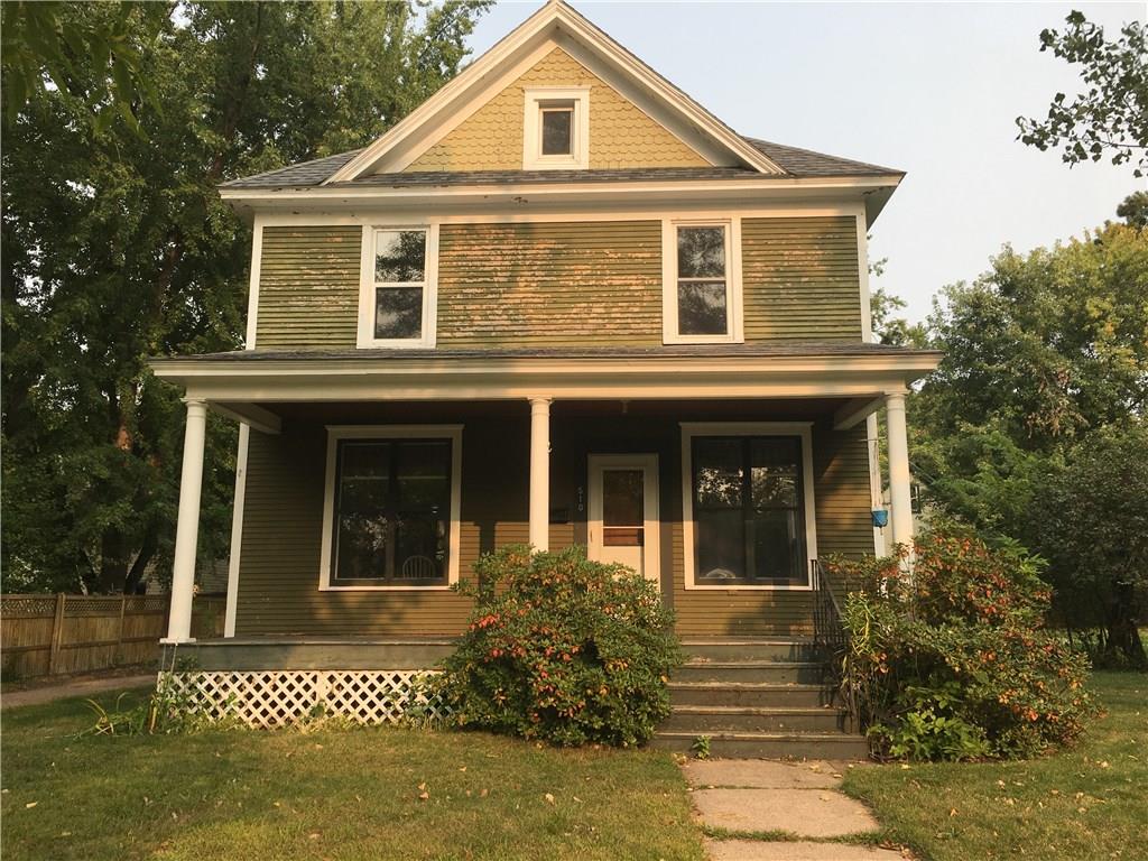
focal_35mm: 29
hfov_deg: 61.7
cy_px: 430
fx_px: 962
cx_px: 574
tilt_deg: +11.6
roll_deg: -0.8
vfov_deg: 48.2
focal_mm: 4.15
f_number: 2.2
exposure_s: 1/534
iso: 25
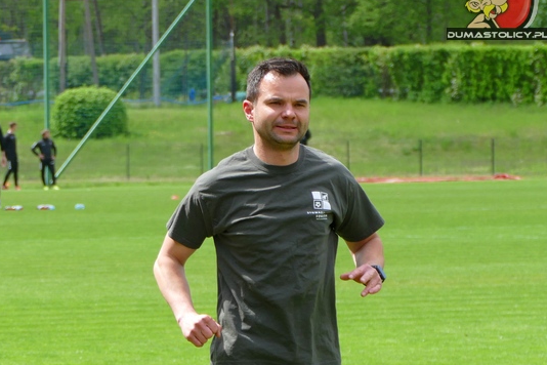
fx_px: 4421
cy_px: 333
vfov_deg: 4.7
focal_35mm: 291
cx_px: -10
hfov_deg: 7.1
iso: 125
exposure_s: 1/800
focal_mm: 49.07
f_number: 3.9
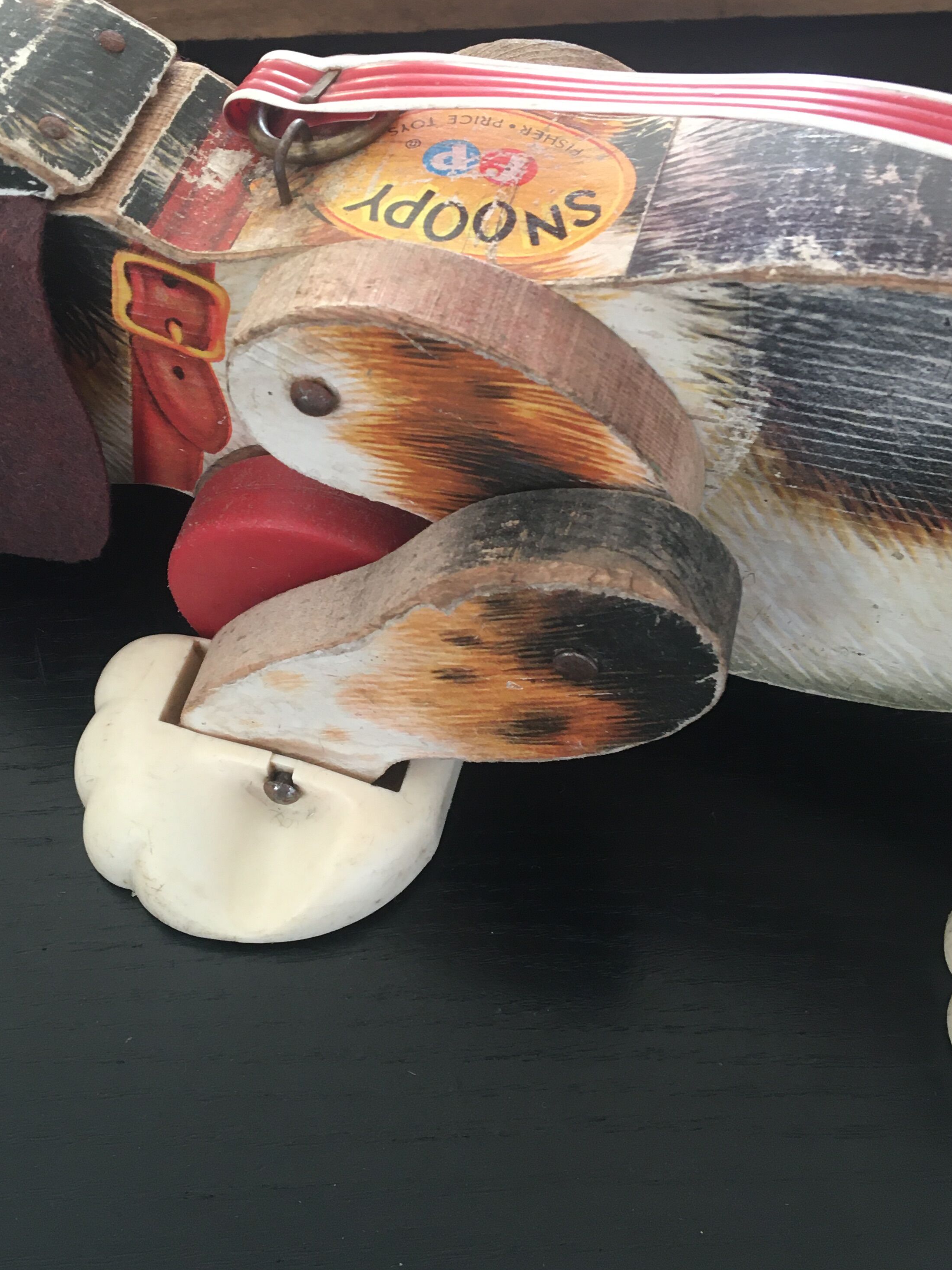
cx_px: 357
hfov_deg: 35.8
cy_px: 587
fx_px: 1467
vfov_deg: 46.8
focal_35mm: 40
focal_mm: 4.15
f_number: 2.2
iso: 100
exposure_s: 1/33
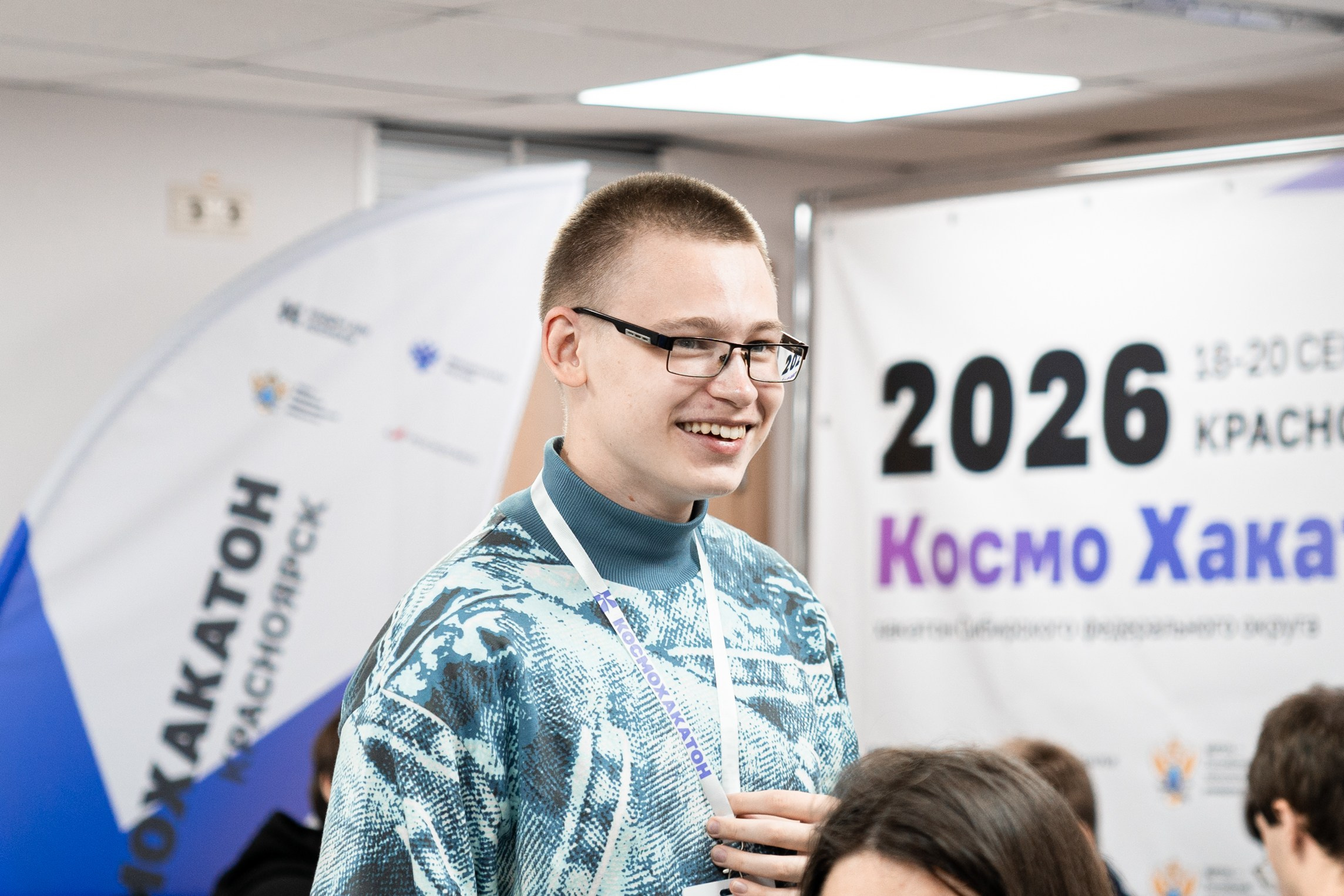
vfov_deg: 10.6
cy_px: 377
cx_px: 682
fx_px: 4827
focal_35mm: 129
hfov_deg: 15.9
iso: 640
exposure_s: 1/125
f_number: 2.8
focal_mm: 70
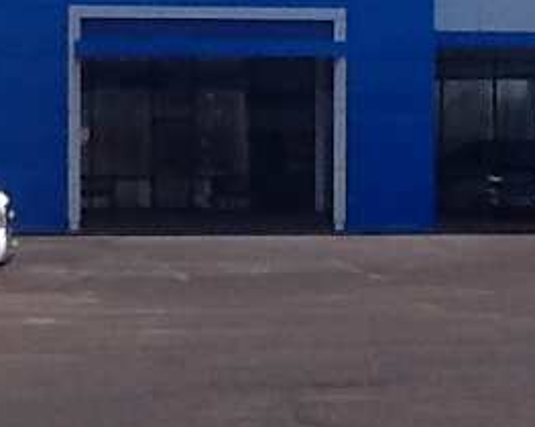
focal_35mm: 157
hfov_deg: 12.3
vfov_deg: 9.8
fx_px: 2484
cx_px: 185
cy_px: 207
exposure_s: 1/955
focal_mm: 2.03
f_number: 2.4
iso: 40
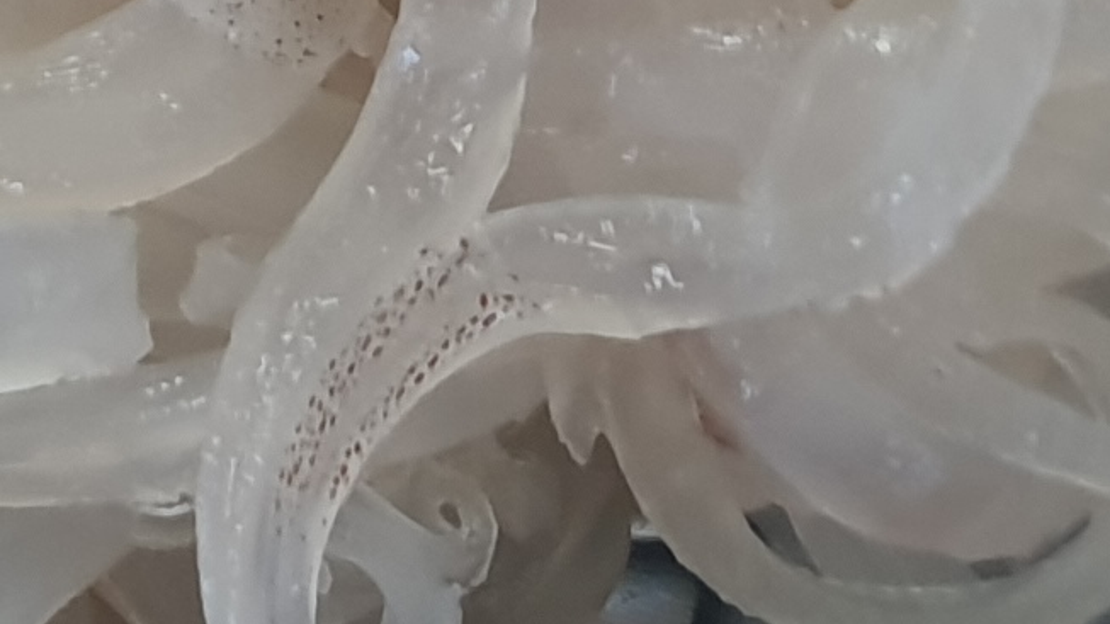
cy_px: -954
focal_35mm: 175
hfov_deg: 10.0
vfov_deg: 6.5
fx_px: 5150
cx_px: -1958
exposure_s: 1/60
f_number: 2.4
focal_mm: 4.3
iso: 100
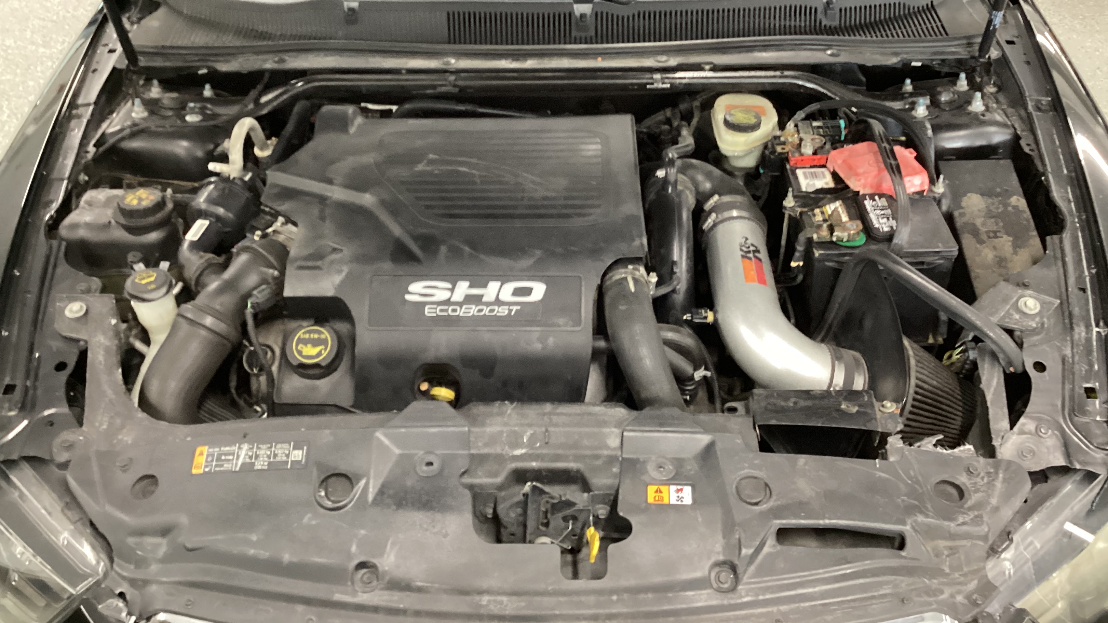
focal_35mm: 34
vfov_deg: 34.6
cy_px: 275
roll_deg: +1.1
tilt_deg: -38.0
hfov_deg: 58.0
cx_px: 554
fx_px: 999
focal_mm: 3.3
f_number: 2.4
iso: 400
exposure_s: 1/25
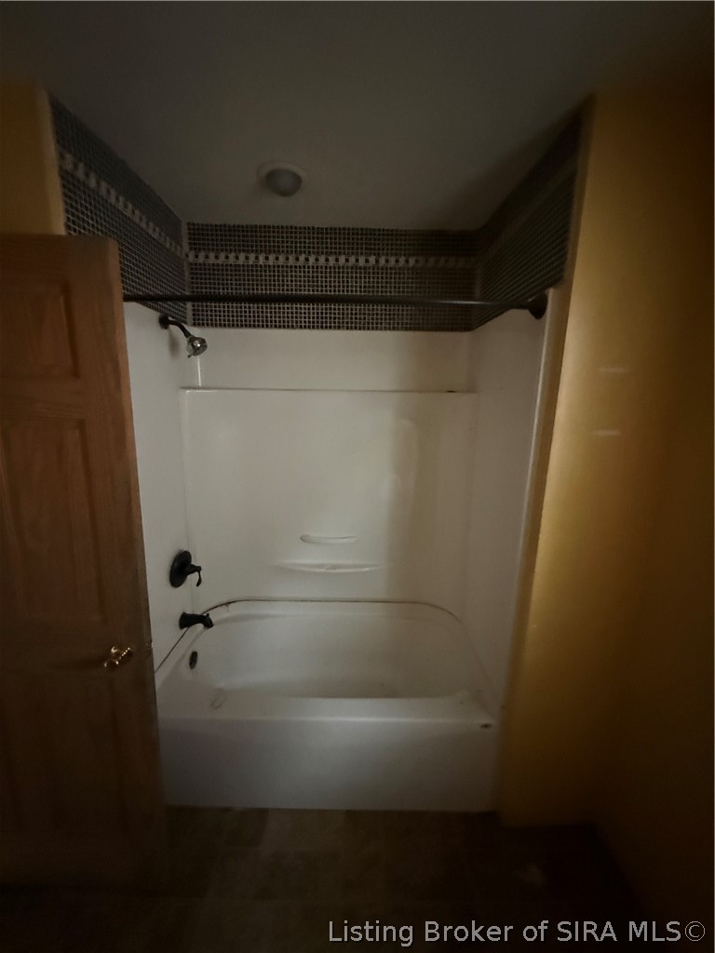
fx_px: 386
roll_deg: -0.9
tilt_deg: -5.9
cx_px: 358
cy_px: 476
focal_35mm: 14
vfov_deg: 102.1
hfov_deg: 85.7
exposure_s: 1/30
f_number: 2.2
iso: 1600
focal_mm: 2.22
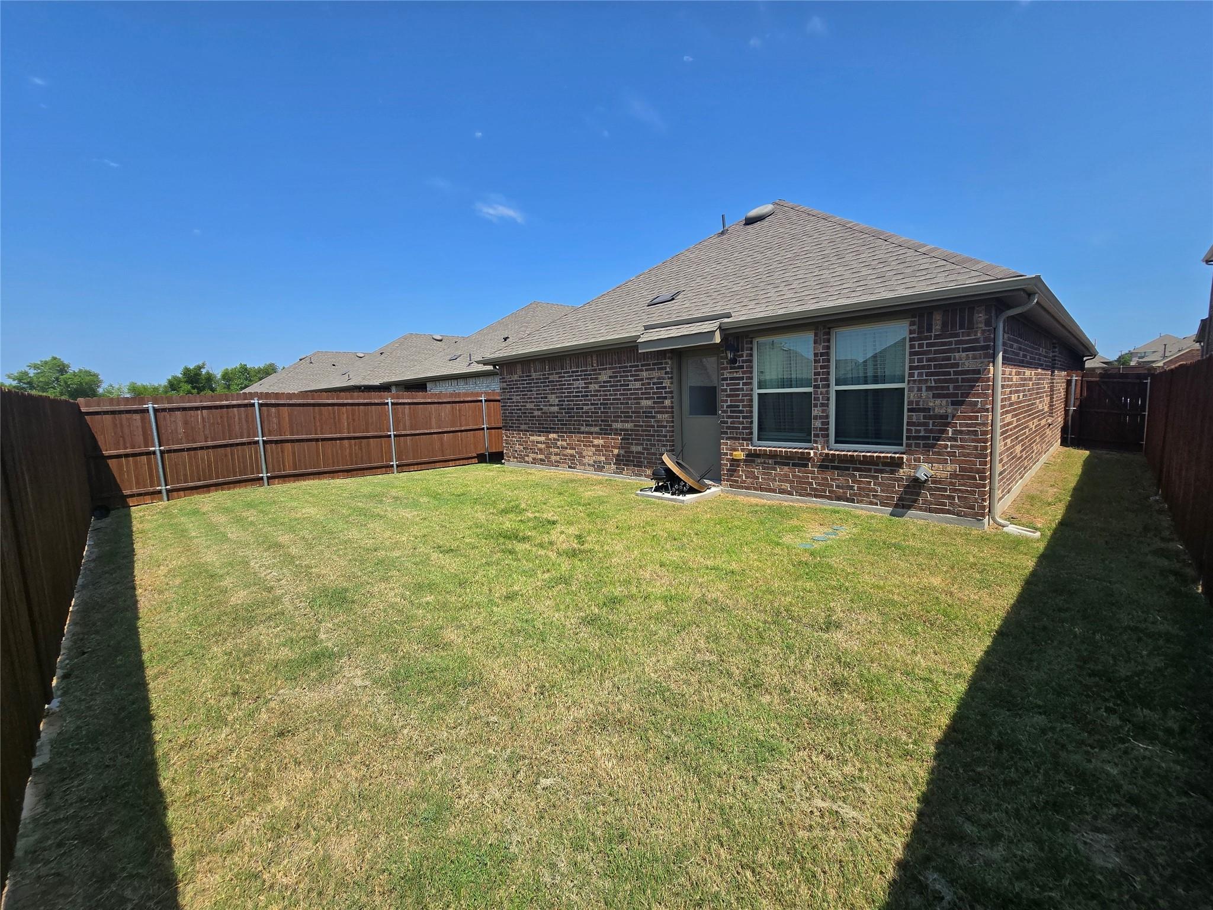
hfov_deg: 106.2
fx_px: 456
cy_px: 455
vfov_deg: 89.9
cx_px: 606
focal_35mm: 13
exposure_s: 1/2365
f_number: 2.2
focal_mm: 2.2
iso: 50
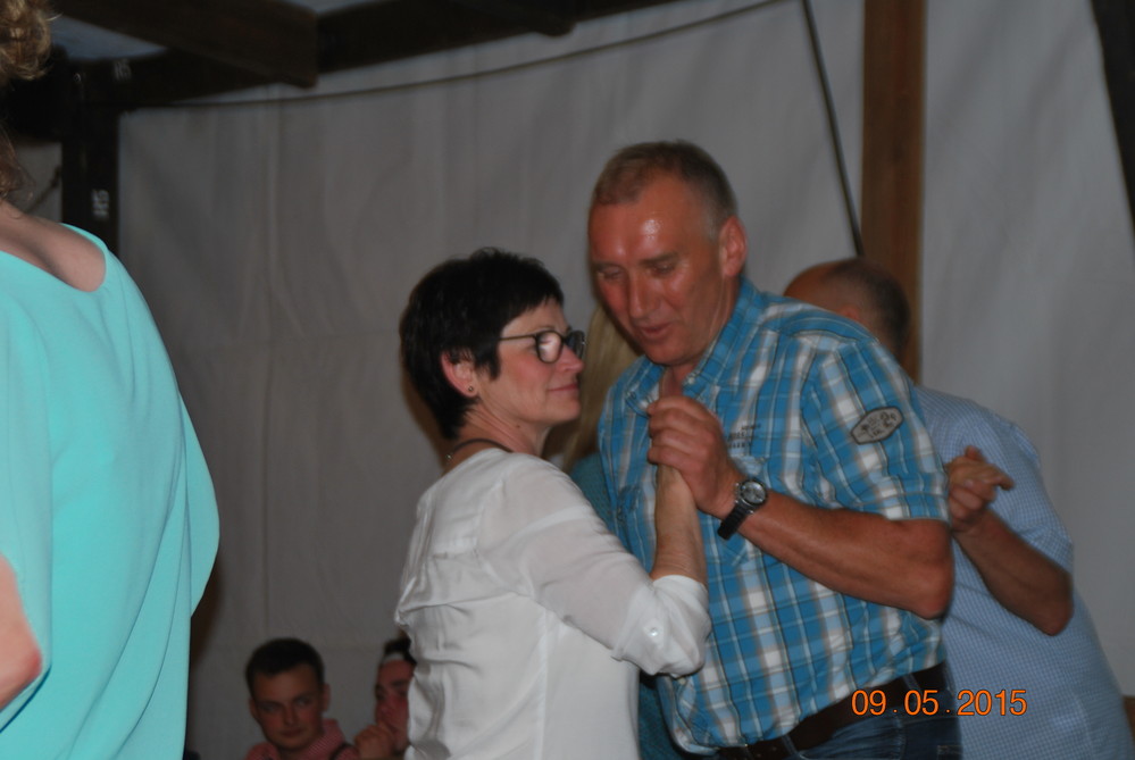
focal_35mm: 93
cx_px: 568
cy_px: 380
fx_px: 2936
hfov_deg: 21.9
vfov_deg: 14.8
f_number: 5.3
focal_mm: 62
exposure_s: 1/60
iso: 200
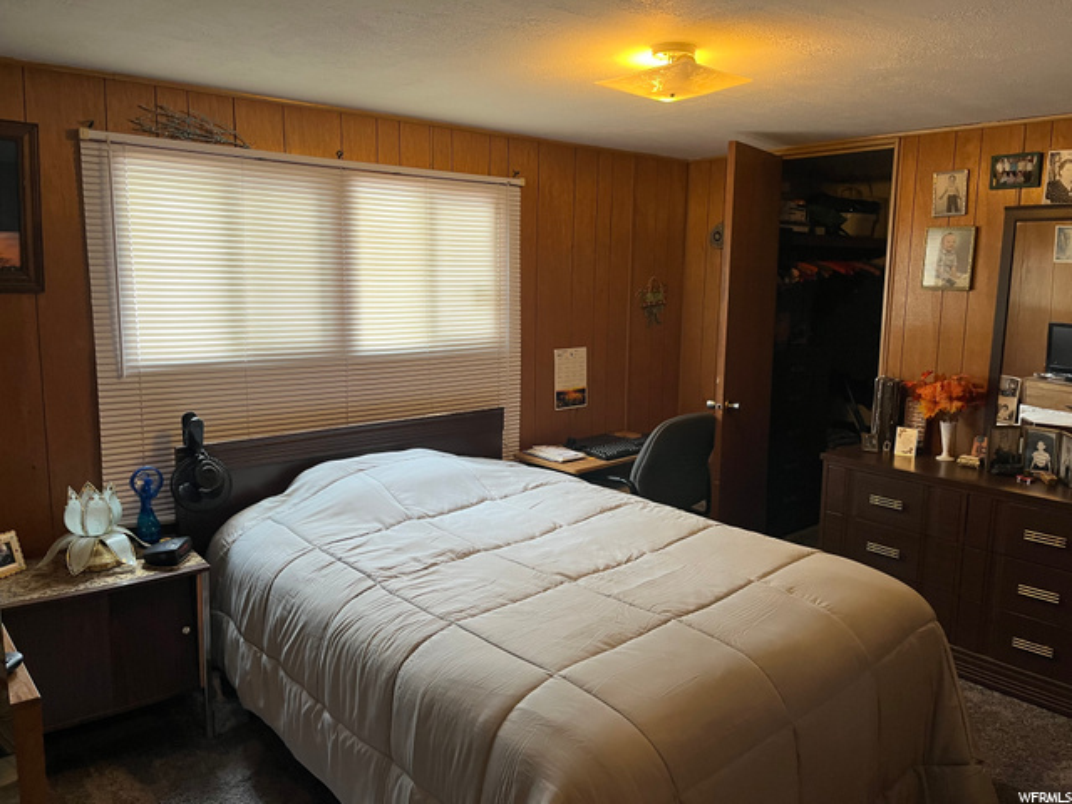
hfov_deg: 67.3
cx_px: 536
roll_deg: -0.6
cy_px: 402
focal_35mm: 26
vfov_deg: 53.1
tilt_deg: -9.0
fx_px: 805
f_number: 1.6
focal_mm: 5.1
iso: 100
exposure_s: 1/60
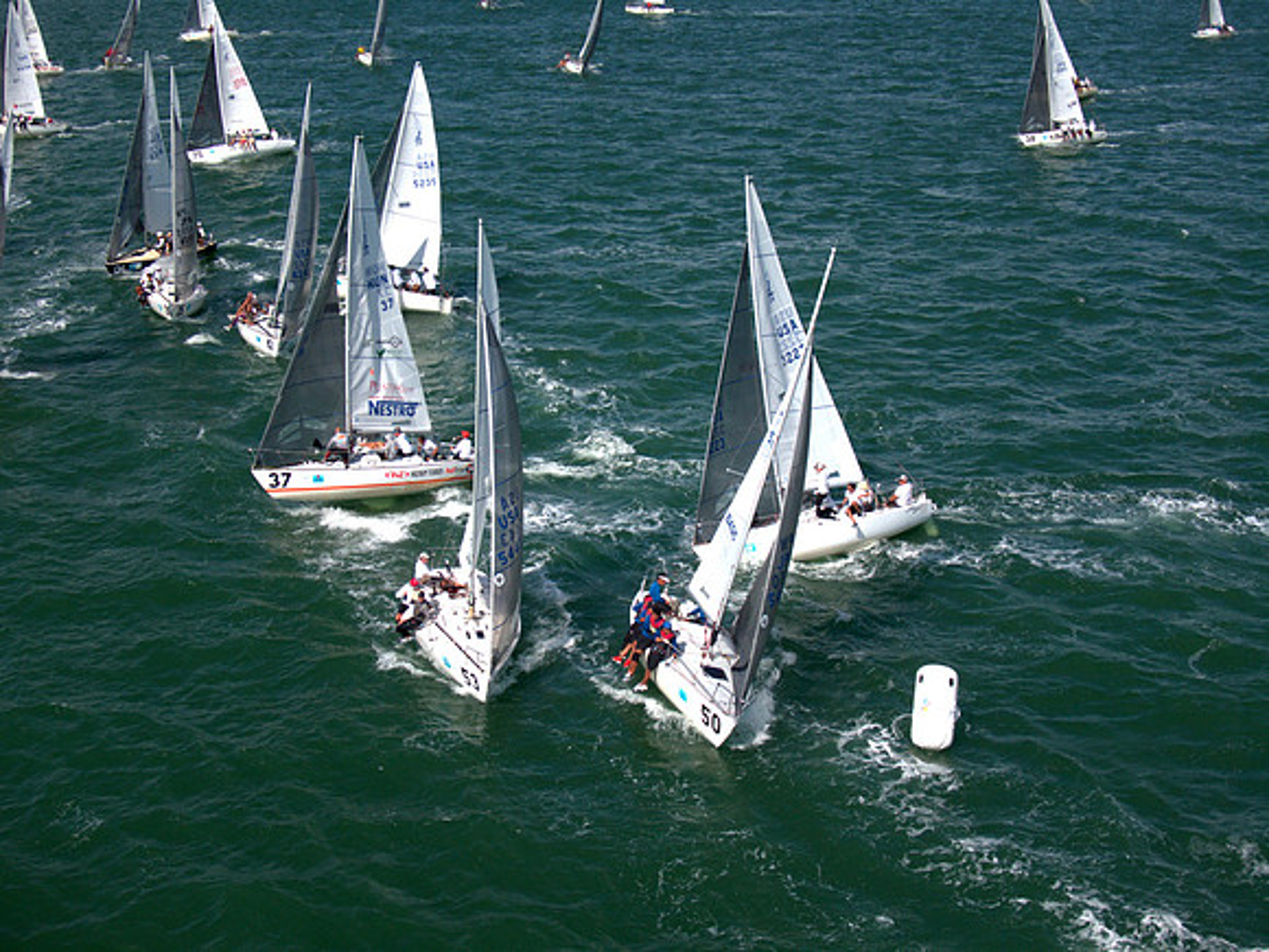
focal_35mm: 48
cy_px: 476
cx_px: 634
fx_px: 1760
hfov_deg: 39.7
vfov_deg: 30.3
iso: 100
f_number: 3.8
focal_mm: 8.6
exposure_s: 1/1250
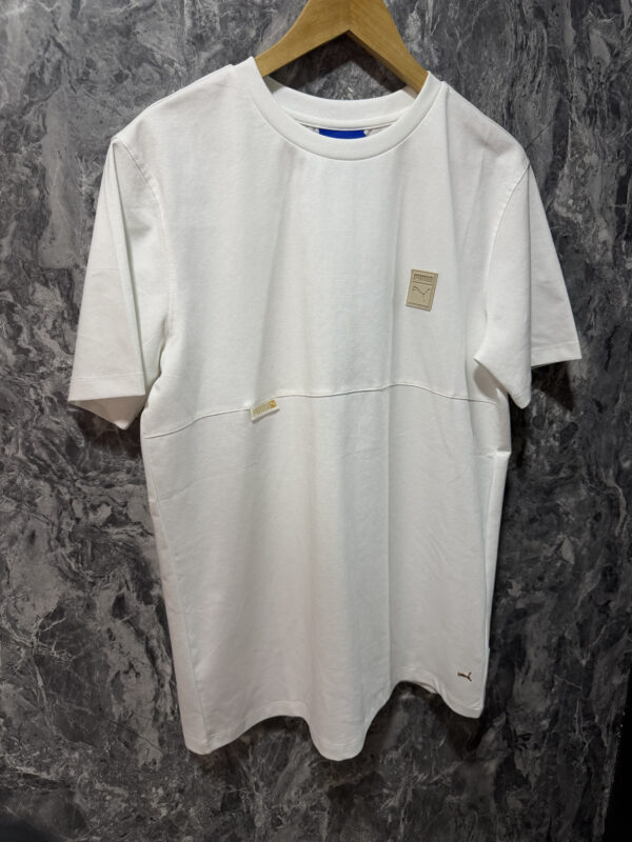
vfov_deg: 71.6
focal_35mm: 24
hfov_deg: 56.8
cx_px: 316
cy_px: 421
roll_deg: +0.0
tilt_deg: -17.2
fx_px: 584
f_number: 1.78
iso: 200
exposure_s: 1/120
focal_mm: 6.76
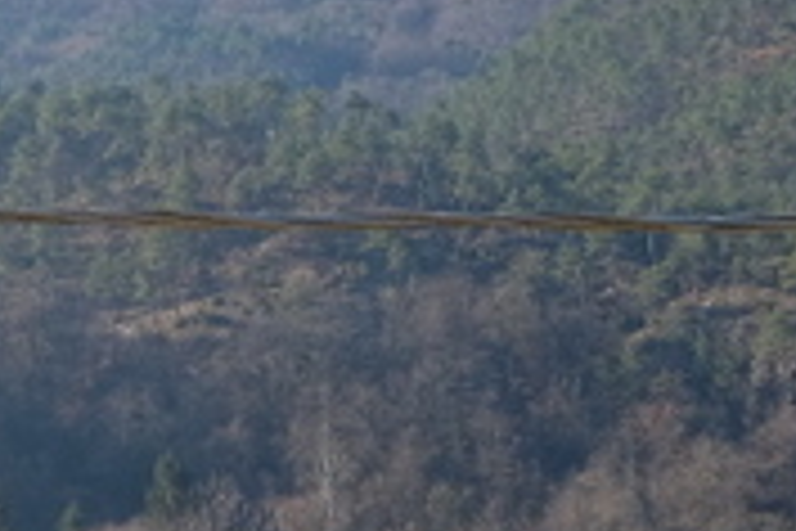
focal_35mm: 163
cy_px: -36
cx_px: -238
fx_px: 3604
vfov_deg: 8.4
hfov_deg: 12.2
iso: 400
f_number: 8
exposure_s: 1/420
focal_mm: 24
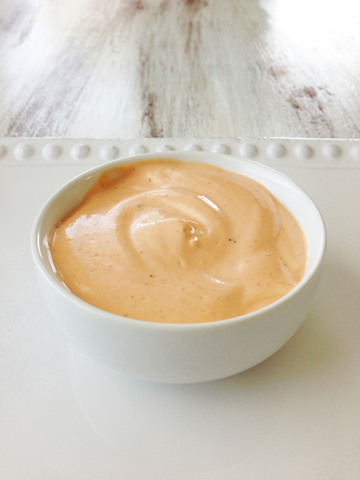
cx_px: 180
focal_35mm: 33
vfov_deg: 55.4
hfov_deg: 42.9
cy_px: 240
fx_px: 458
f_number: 2.4
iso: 64
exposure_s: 1/40
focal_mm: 4.13
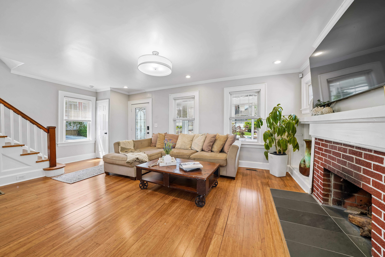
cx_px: 192
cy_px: 128
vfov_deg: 90.0
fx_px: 128
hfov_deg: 112.6
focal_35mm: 12
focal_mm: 12
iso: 100
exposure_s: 1/15
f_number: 8
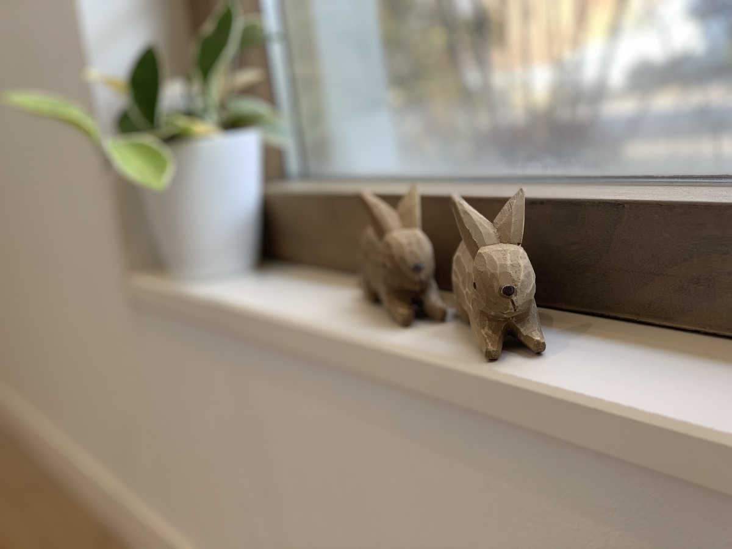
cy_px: 274
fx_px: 1100
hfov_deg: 36.8
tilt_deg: -8.7
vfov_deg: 28.0
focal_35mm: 52
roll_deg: +7.3
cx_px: 366
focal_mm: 6
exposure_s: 1/122
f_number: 2.4
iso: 64
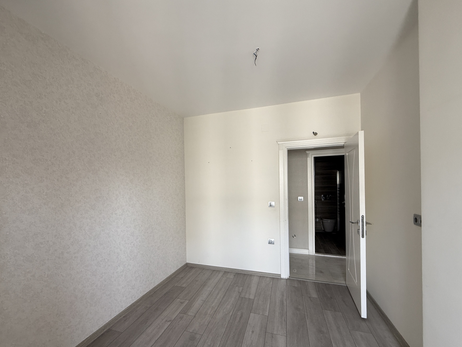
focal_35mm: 16
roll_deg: +0.8
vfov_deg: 78.0
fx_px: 214
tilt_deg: -0.3
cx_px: 211
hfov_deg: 94.3
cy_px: 187
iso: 200
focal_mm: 2.22
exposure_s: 1/99
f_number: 2.2
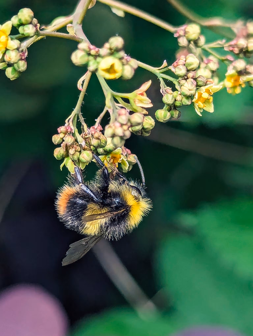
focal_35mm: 24
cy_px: 168
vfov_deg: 71.5
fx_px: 233
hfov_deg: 56.9
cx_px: 126
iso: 101
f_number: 1.9
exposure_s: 1/320
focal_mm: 6.81
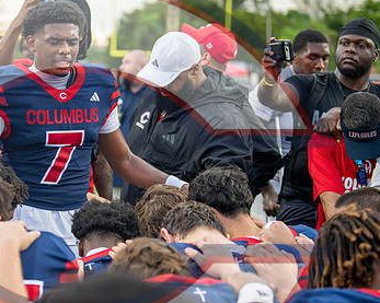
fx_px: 1438
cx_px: 74
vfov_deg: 12.0
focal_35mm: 128
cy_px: 196
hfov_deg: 15.0
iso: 2200
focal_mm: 70
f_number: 2.8
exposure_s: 1/1000
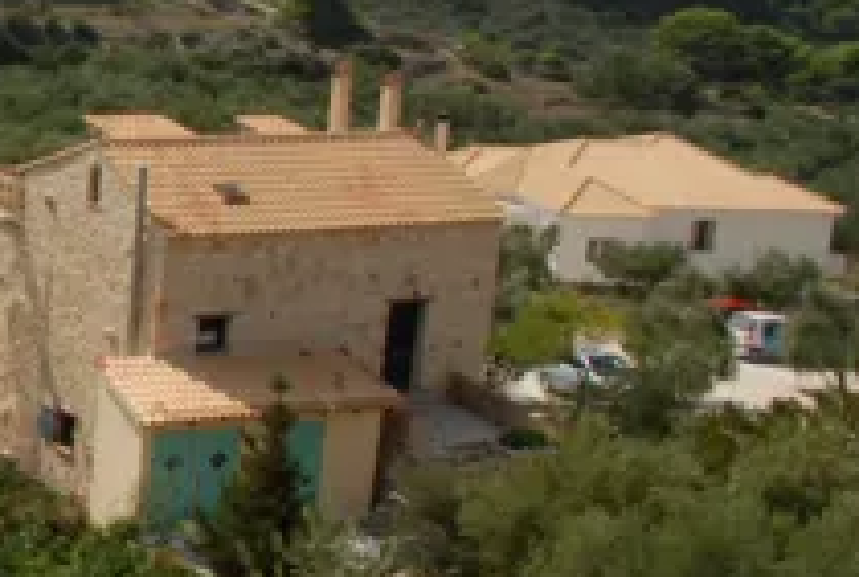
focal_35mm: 77
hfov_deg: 22.7
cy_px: 229
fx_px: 1841
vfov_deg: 17.8
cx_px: -323
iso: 500
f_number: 20
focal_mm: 18
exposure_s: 1/200
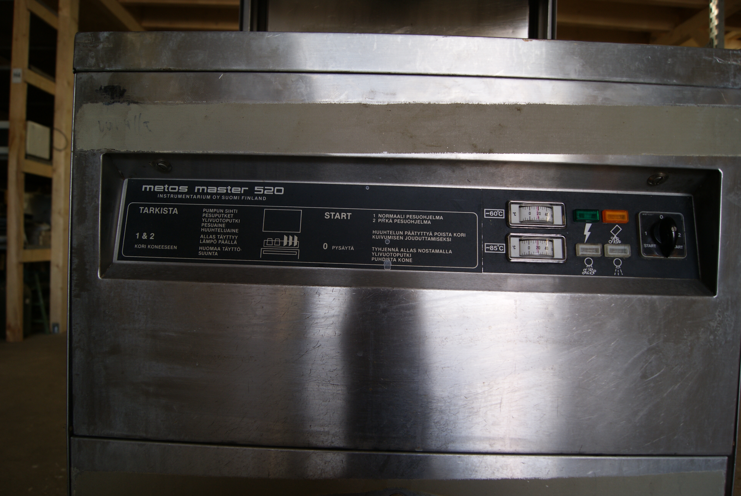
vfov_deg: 48.0
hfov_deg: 67.3
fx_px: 556
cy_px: 248
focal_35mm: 27
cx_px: 370
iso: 100
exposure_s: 1/30
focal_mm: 18
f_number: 4
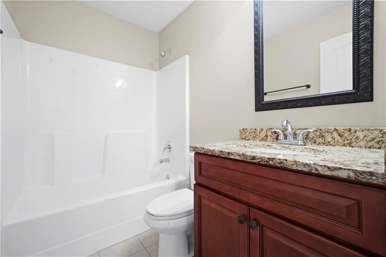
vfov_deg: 77.3
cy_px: 128
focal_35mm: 15
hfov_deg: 100.4
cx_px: 193
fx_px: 161
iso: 400
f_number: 8
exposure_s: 1
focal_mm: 15
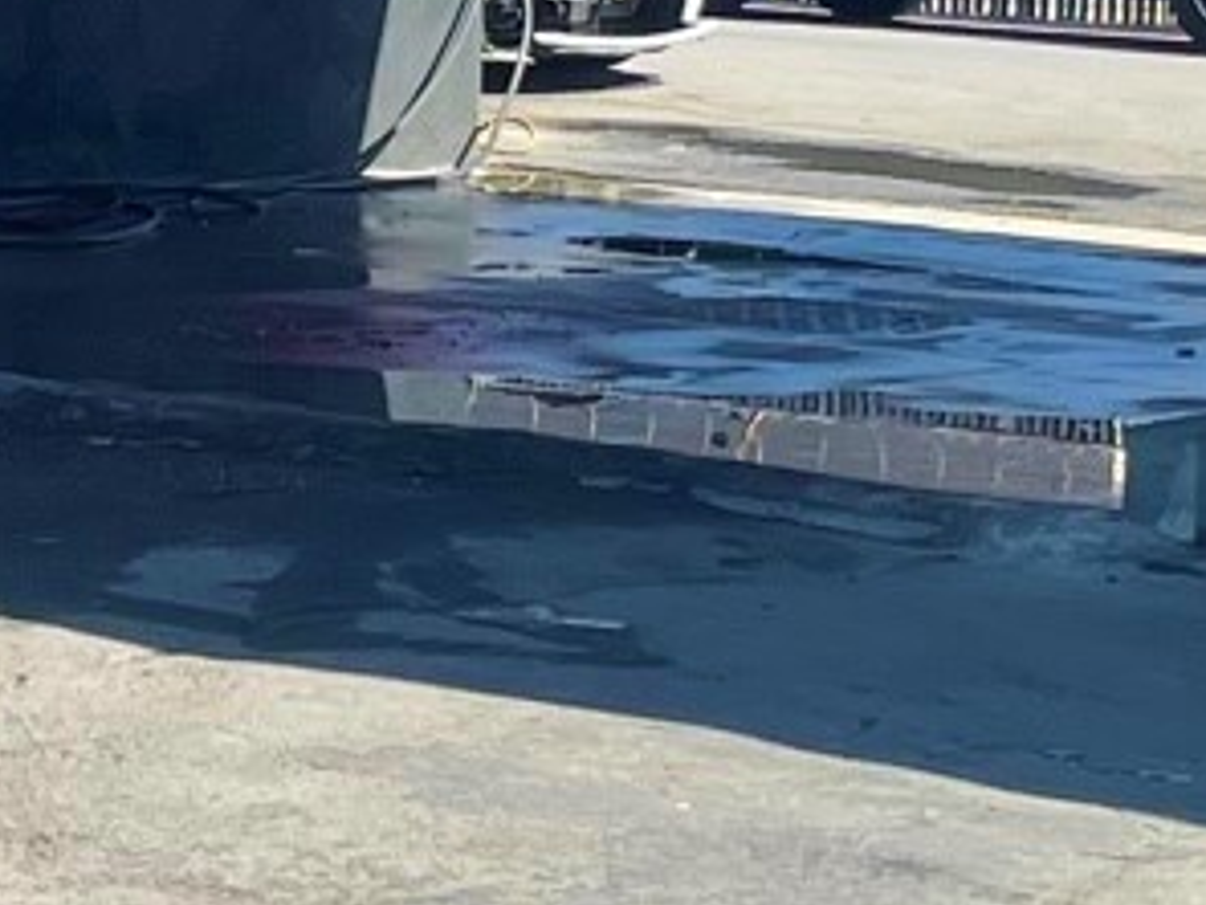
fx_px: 6167
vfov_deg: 8.3
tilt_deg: -1.0
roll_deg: -2.1
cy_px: -241
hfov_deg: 11.1
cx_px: 12
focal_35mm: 177
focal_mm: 4.2
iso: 32
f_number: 1.6
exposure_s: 1/2092
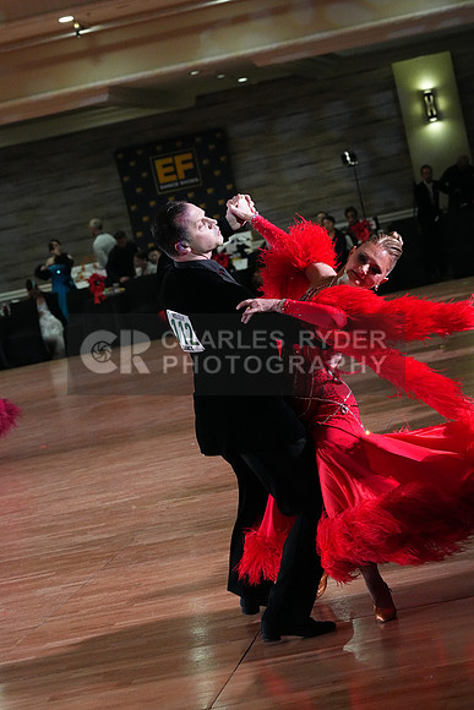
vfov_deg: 17.8
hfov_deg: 11.9
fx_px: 2270
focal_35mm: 115
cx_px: 237
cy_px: 355
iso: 10000
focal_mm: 115
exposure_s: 1/400
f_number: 7.1
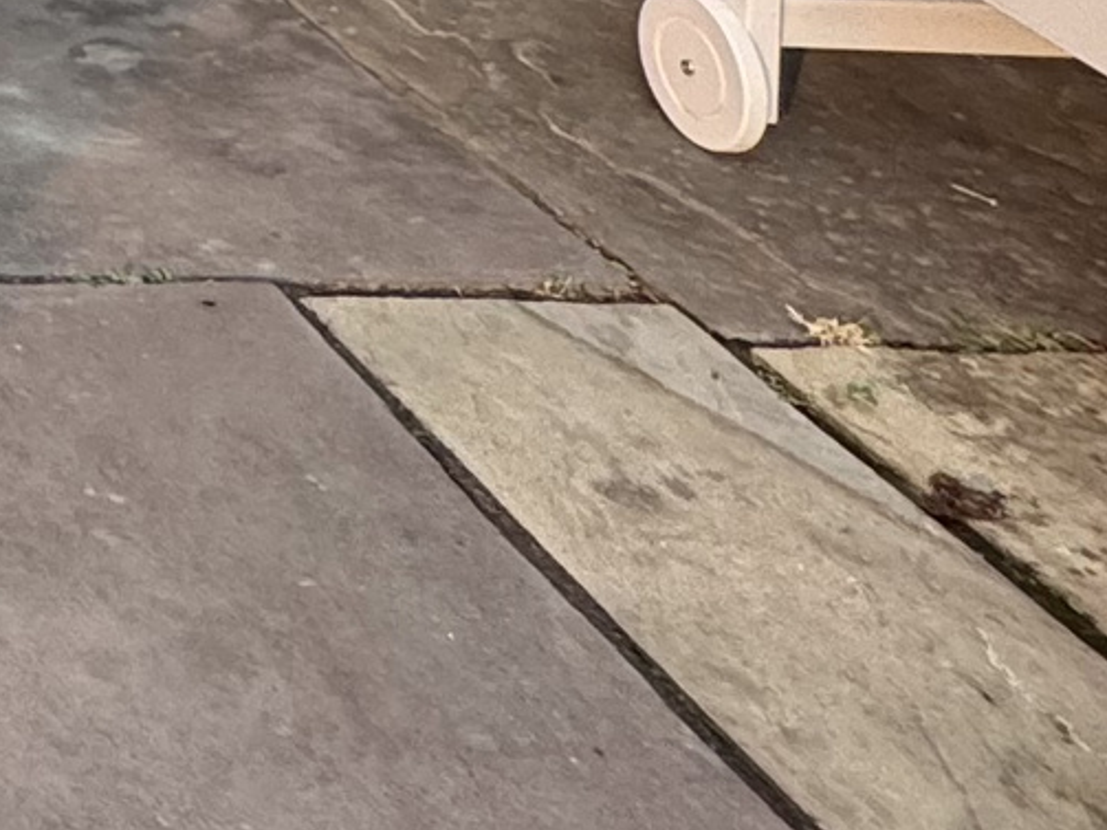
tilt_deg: -2.5
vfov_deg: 13.4
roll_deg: +0.4
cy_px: -1189
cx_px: -1345
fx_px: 2526
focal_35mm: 79
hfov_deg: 16.1
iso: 40
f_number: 2.2
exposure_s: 1/254
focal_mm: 2.22
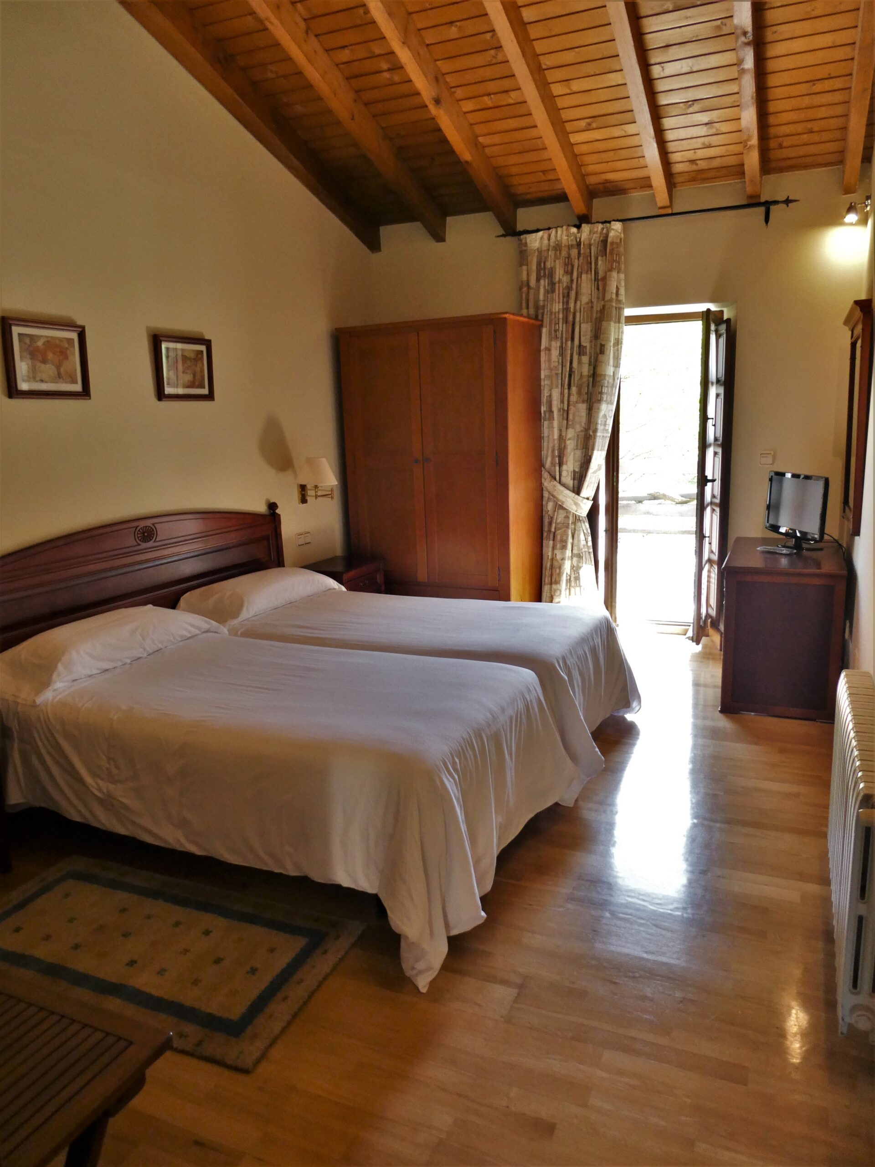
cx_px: 438
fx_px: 809
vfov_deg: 71.6
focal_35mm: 24
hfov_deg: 56.8
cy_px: 584
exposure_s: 1/60
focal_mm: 4.3
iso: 250
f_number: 3.3
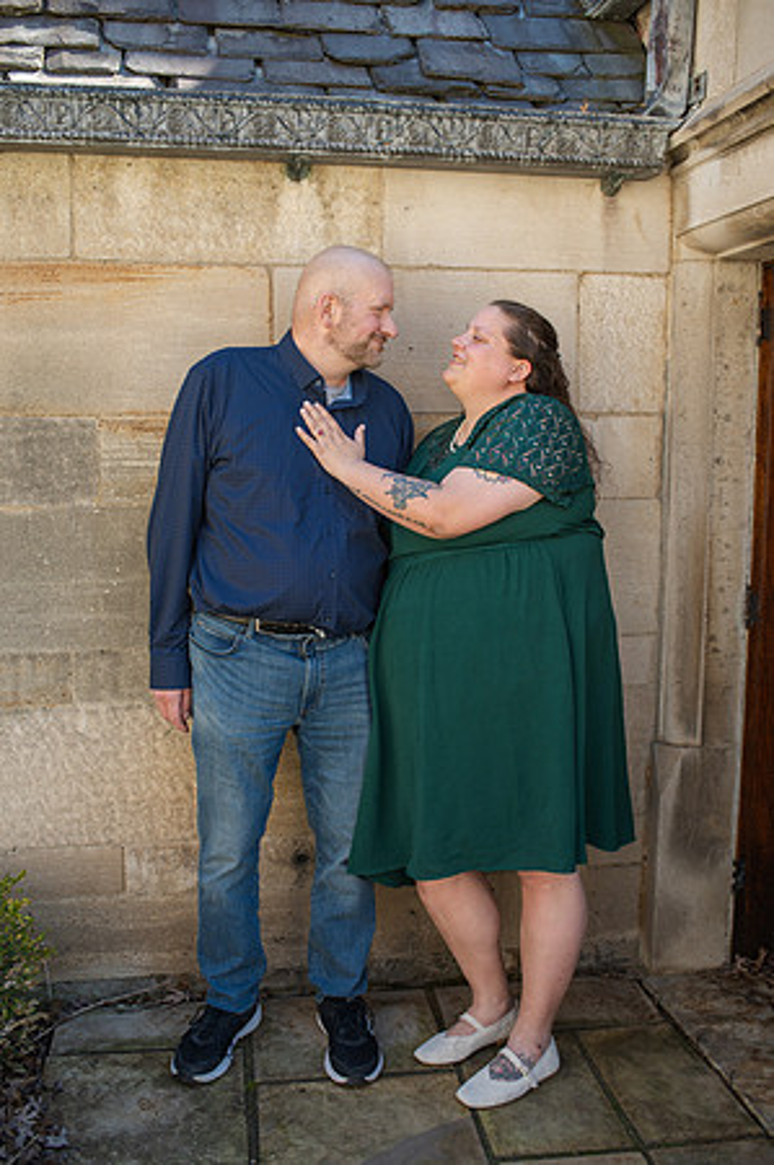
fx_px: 1131
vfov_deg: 54.5
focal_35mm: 35
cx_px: 387
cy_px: 582
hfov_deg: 37.8
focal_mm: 35
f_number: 3.2
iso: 140
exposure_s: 1/320
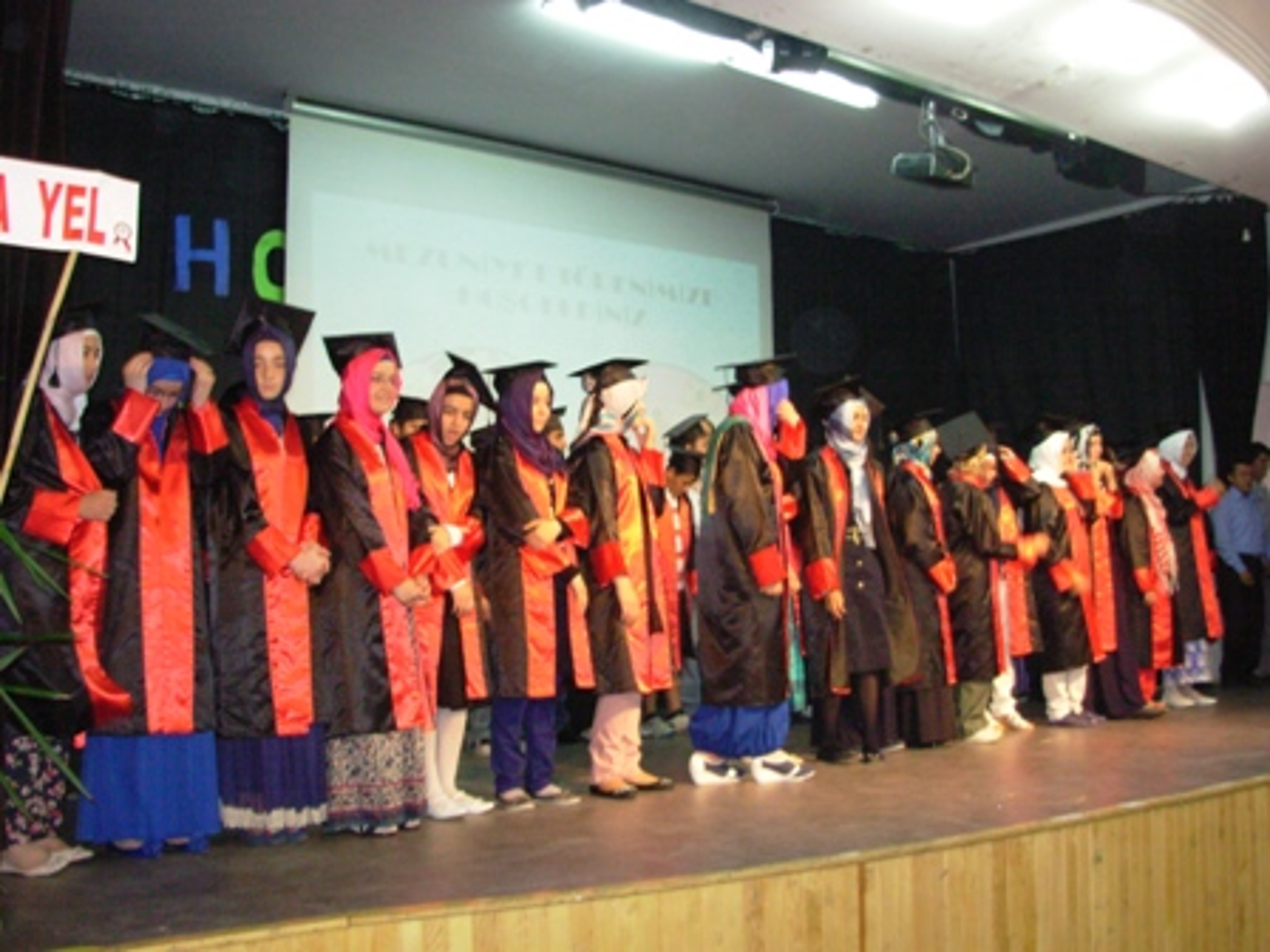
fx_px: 1394
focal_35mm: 38
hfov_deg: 49.0
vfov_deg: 37.7
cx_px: 635
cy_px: 476
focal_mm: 6.3
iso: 200
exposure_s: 1/24
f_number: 2.9
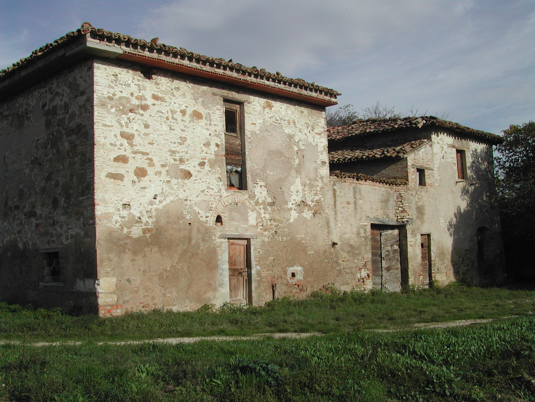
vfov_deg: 37.7
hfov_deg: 49.0
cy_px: 201
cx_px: 268
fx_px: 587
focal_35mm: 38
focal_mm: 8
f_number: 7.6
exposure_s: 1/401
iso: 100
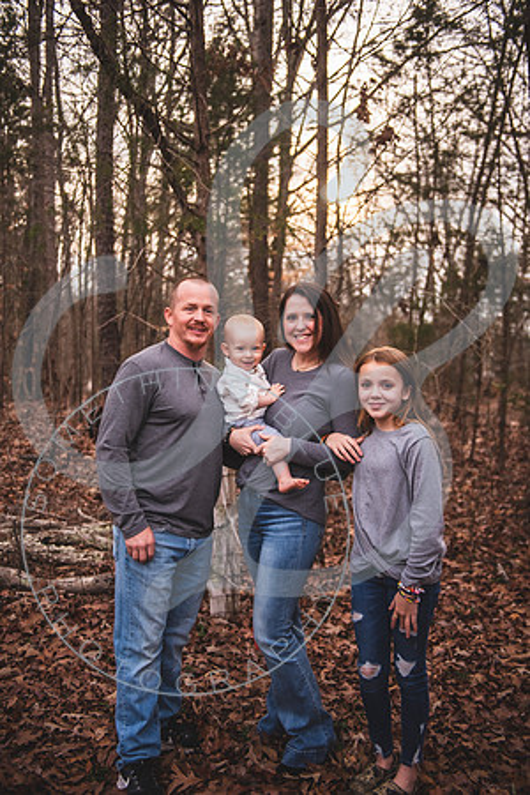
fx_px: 795
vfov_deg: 53.1
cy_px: 398
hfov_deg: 36.9
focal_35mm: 36
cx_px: 265
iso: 100
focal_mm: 36
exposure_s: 1/250
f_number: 2.8
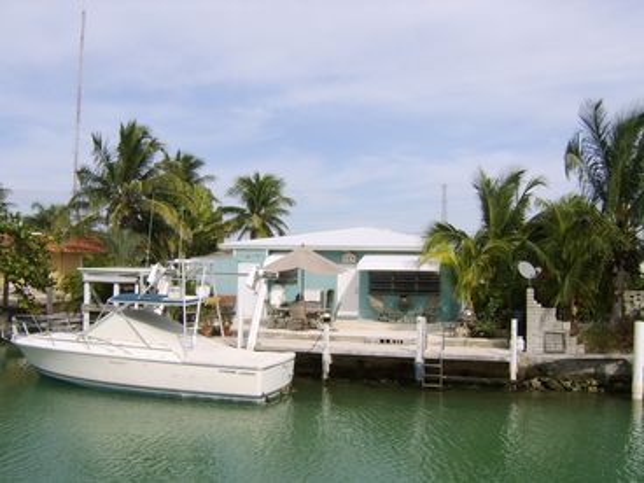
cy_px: 242
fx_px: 577
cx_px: 322
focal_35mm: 31
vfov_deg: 45.4
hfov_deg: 58.4
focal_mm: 8.13
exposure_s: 1/420
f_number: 6.7
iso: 71
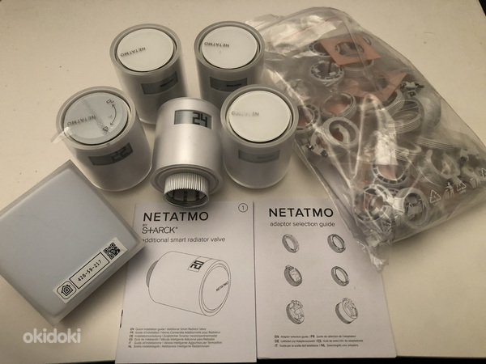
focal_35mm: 28
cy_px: 182
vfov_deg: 49.7
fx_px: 393
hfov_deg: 63.4
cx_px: 243
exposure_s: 1/17
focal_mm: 3.99
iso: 100
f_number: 1.8
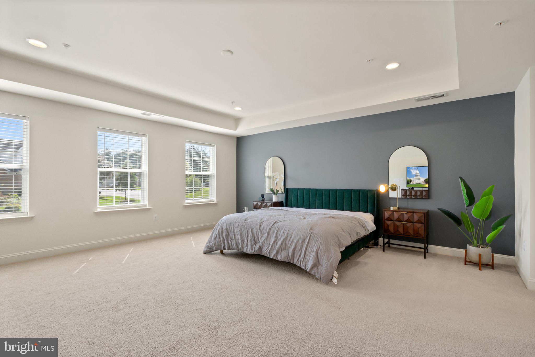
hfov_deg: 96.7
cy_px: 178
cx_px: 268
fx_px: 238
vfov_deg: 73.7
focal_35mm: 16
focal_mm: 16
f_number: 8
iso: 640
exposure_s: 1/125
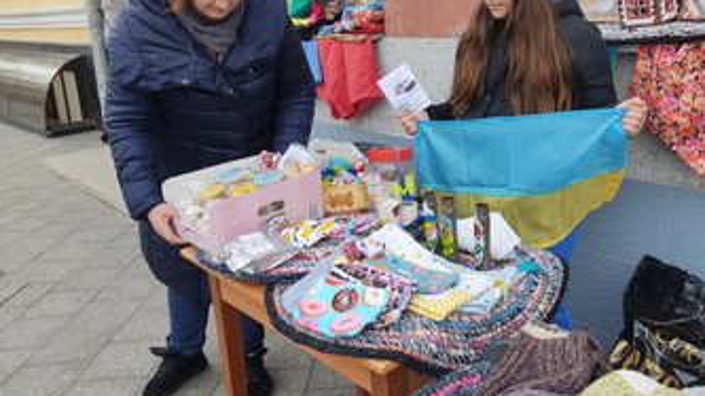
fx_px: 635
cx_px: 419
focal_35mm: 34
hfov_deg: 57.6
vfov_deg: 34.5
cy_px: 163
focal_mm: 4.74
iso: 119
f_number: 1.79
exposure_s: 1/100
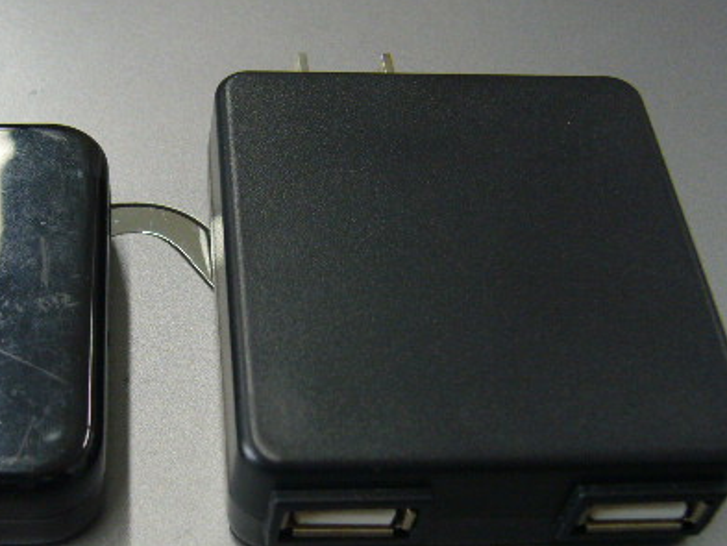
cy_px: 316
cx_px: 194
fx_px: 1197
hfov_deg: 33.2
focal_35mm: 57
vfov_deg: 25.6
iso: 100
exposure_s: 1/20
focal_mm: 5.8
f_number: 2.8
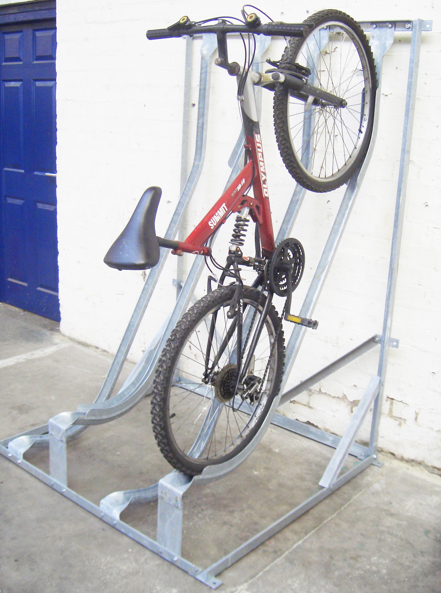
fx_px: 666
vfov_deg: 48.0
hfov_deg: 36.6
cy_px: 296
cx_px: 220
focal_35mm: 39
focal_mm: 8
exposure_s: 1/60
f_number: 2.8
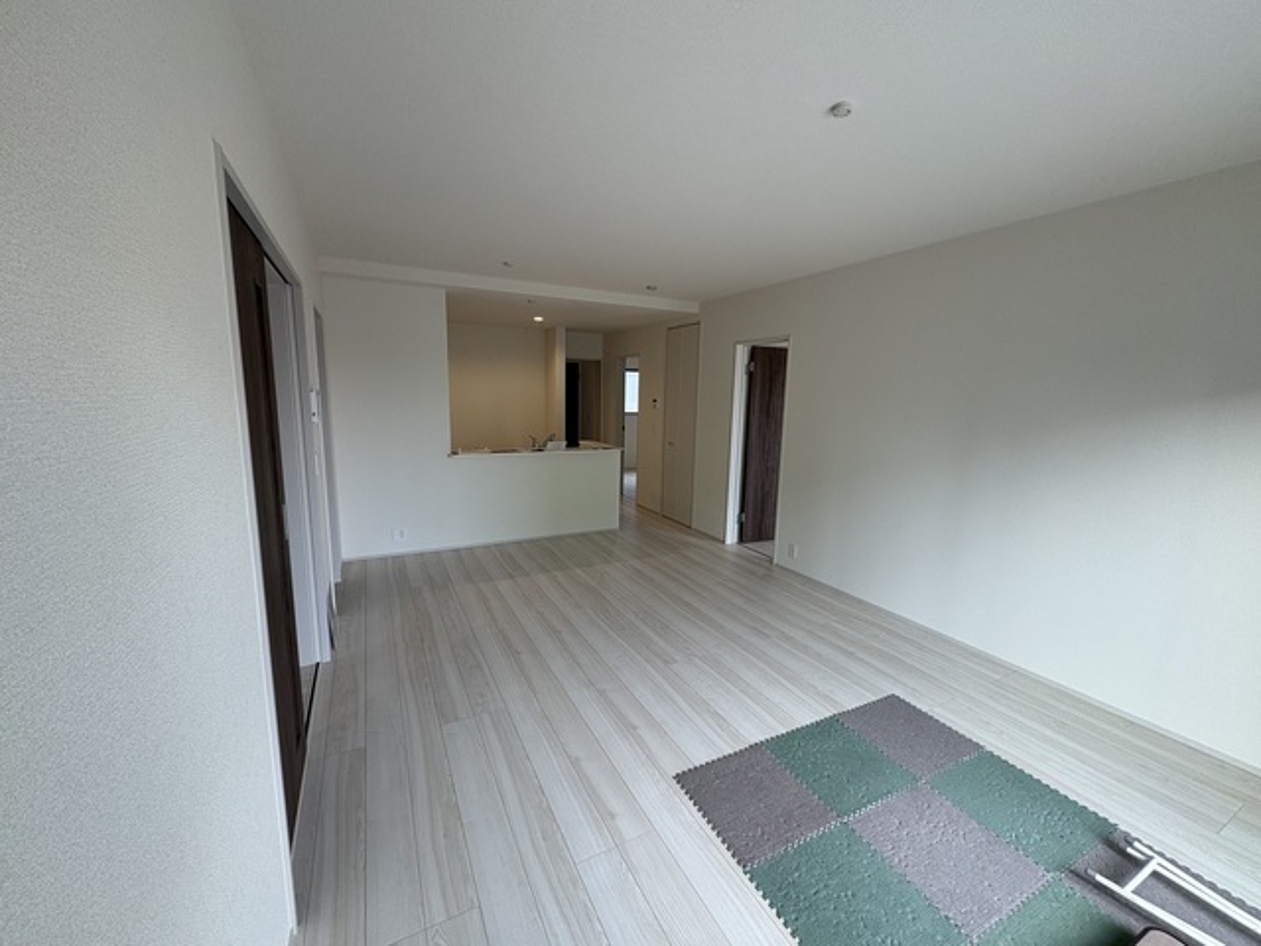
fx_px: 510
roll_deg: -0.9
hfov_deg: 102.1
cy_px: 473
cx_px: 630
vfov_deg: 85.7
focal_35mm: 14
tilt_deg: -6.9
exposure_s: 1/99
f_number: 2.2
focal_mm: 2.22
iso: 125
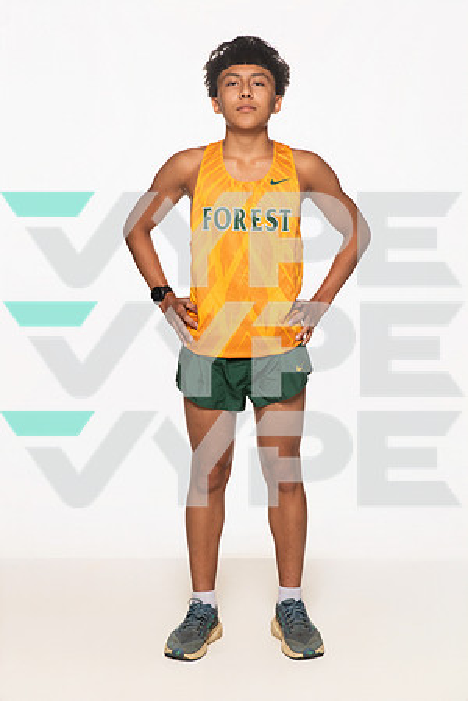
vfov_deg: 32.4
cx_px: 234
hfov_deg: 21.9
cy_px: 350
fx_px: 1209
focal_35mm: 62
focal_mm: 62
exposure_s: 1/320
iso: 800
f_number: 7.1
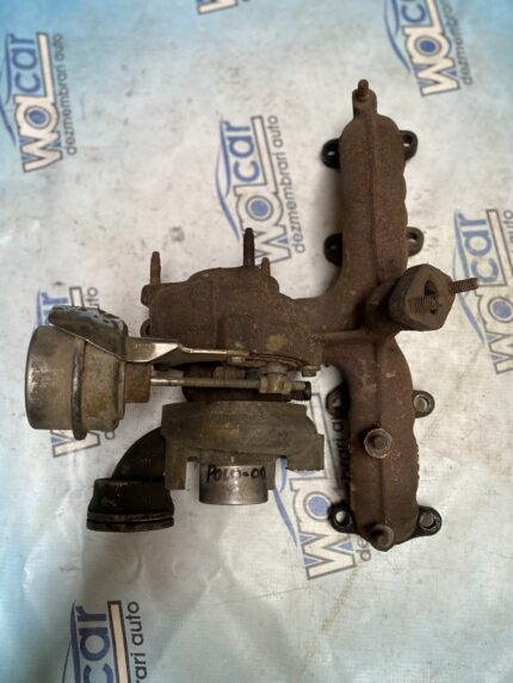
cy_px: 342
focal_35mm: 26
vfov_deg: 67.3
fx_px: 514
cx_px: 256
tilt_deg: -76.9
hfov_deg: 53.1
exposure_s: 1/105
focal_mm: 4.25
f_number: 1.8
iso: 125
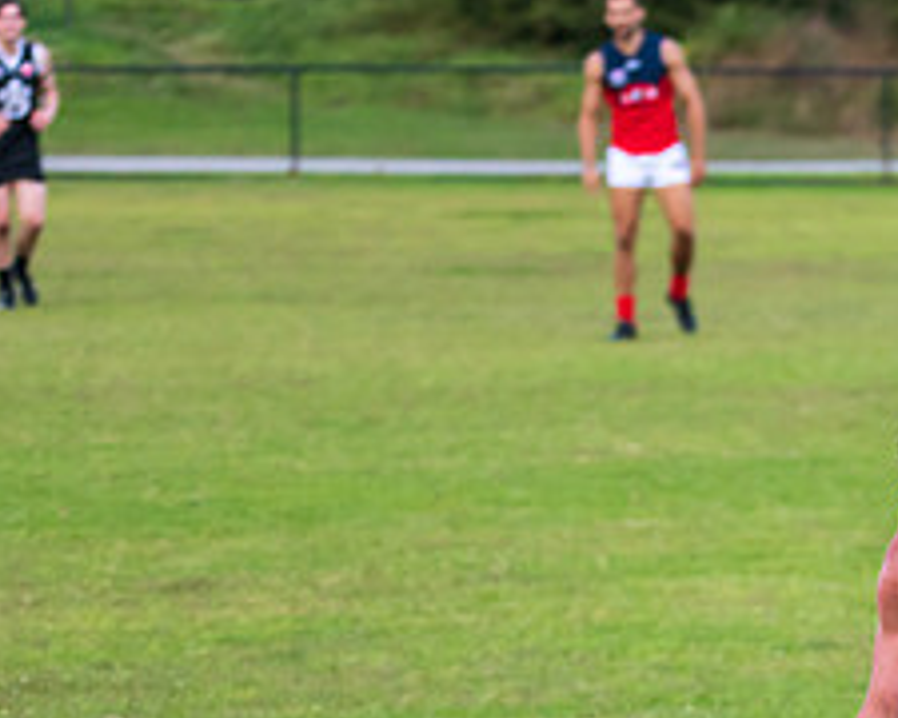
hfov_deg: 4.5
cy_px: 753
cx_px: 1126
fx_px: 11349
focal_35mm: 427
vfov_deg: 3.6
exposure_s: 1/1250
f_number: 5.6
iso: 1000
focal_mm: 150
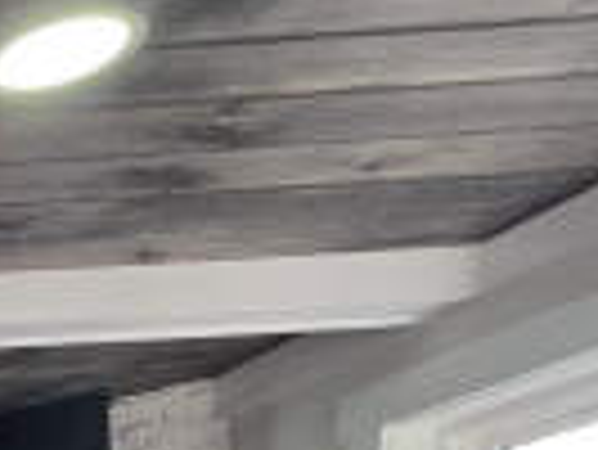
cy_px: 886
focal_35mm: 65
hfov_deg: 18.8
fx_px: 1124
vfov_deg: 17.0
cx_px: -596
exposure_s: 1/120
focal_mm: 2.2
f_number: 1.9
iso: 160
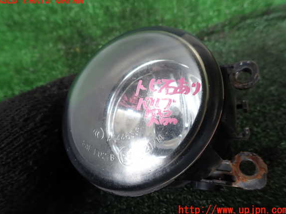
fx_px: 215
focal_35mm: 26
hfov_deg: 67.3
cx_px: 142
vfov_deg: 53.1
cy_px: 105
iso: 100
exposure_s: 1/60
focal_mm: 4.5
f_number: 2.8
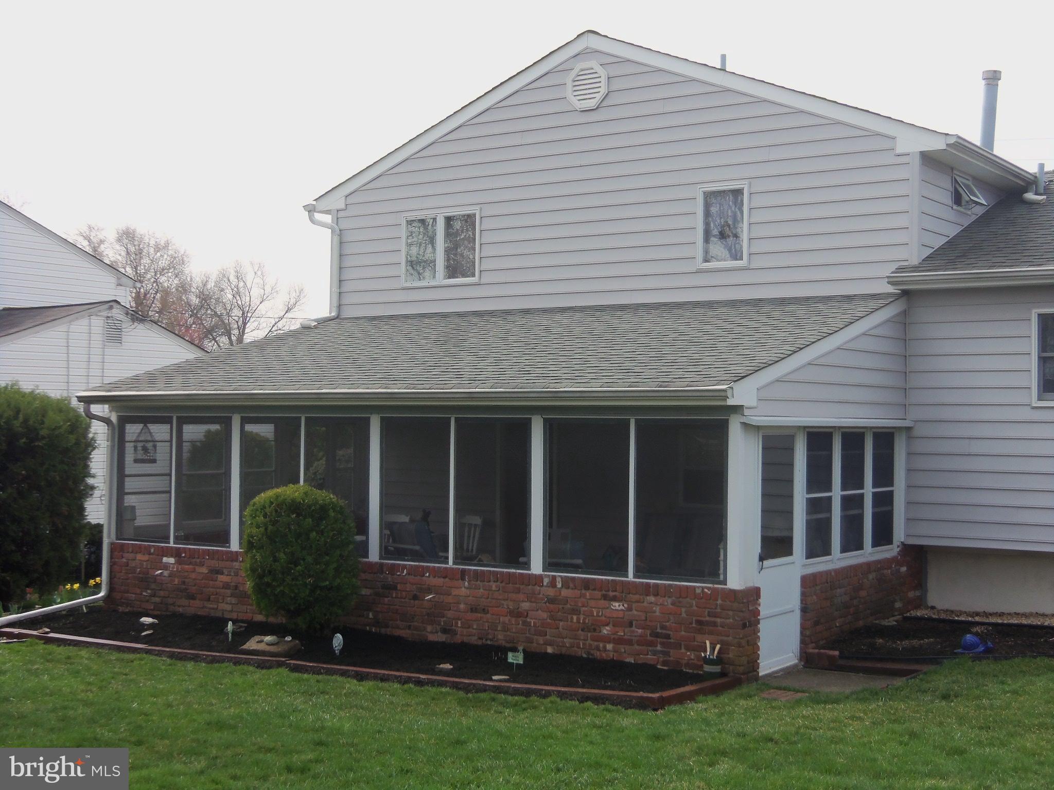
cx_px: 527
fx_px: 1492
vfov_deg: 29.7
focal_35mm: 49
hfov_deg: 38.9
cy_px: 395
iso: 64
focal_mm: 8.7
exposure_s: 1/250
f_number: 4.6
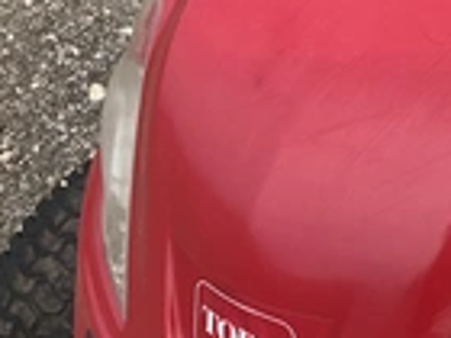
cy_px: -39
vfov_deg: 17.2
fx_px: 1081
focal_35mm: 83
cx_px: 586
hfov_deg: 21.3
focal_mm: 3
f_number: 1.8
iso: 25
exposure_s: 1/842
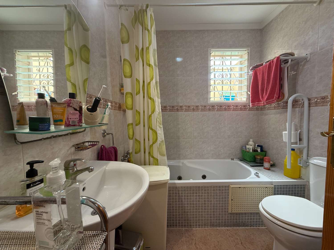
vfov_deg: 85.7
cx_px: 167
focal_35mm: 14
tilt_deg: -3.3
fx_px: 135
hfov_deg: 102.1
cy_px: 125
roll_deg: +0.6
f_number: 2.2
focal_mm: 2.22
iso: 125
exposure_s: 1/99
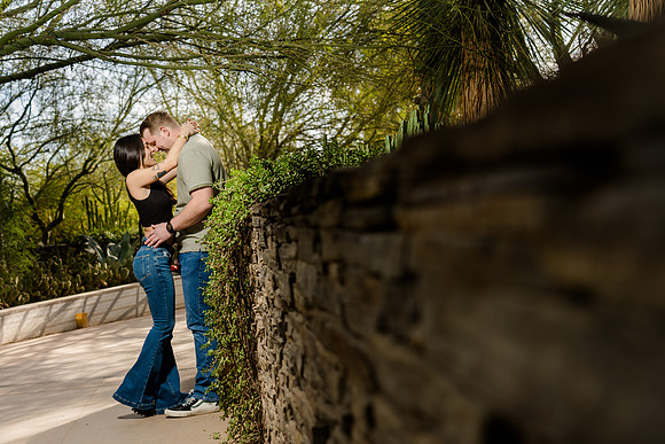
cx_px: 332
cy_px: 222
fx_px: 813
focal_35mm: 44
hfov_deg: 44.5
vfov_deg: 30.5
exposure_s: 1/125
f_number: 4
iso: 50
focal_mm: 44
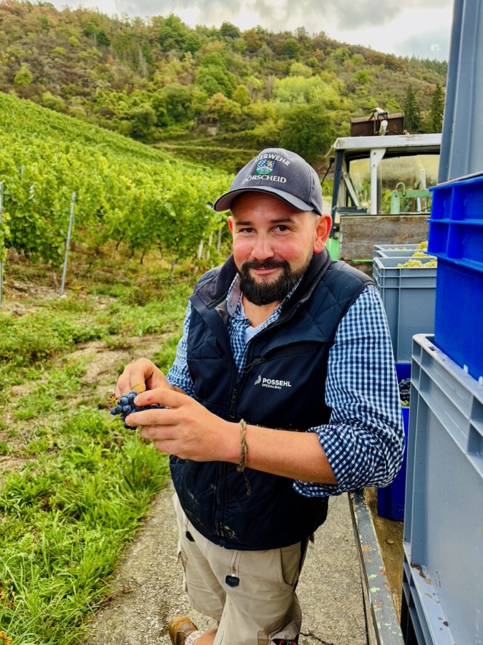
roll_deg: +1.7
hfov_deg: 53.1
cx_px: 242
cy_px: 322
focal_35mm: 26
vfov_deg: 67.3
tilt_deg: -18.0
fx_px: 484
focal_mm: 5.96
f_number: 1.6
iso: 40
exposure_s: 1/190
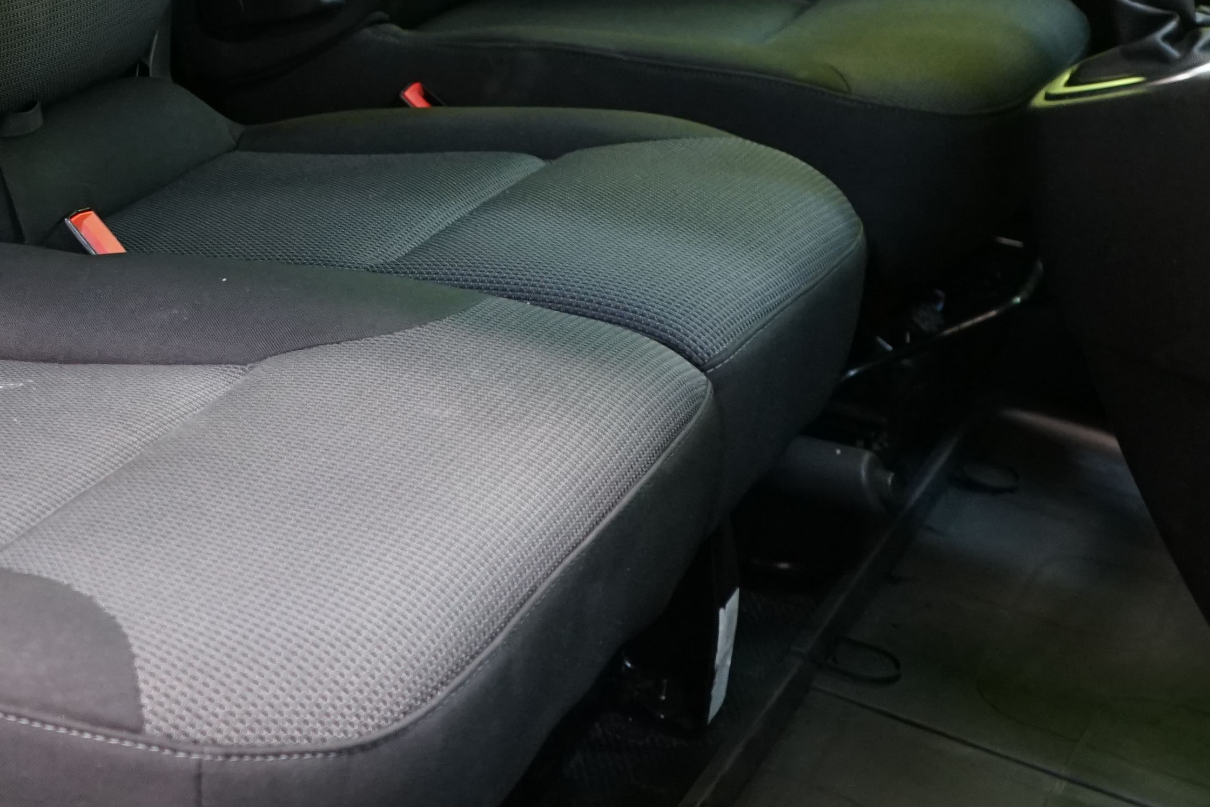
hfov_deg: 26.0
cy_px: -192
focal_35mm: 75
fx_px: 2520
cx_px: 84
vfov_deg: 17.3
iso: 1600
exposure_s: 1/30
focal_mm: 28
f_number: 3.5
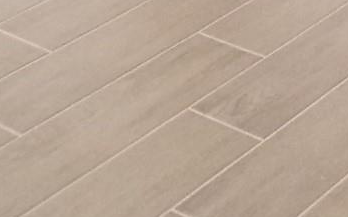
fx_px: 1109
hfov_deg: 14.8
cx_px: 689
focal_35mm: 117
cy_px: -306
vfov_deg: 9.8
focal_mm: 4.3
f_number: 3
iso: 685
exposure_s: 1/17
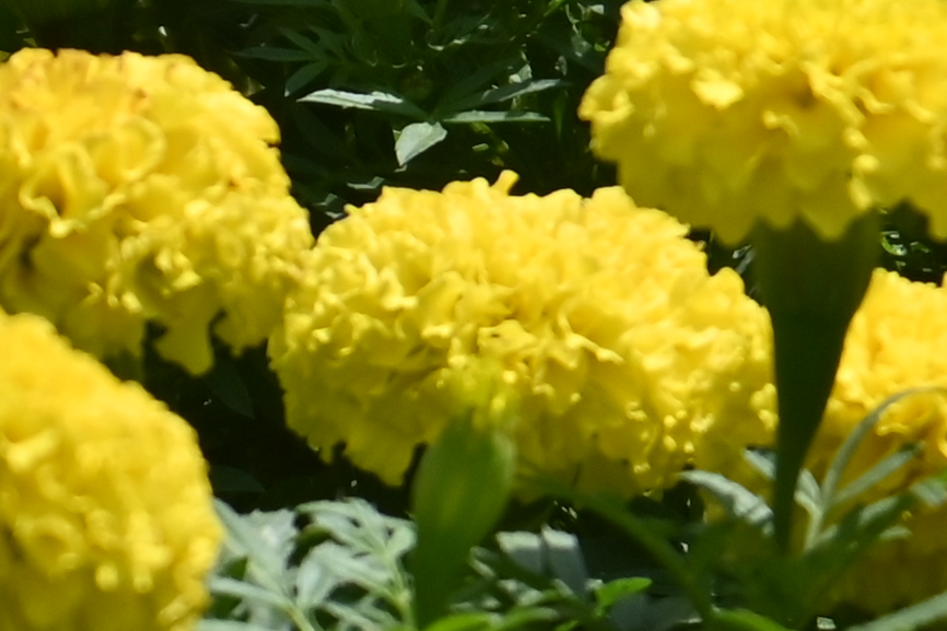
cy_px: -563
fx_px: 63433
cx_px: 89
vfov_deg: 0.6
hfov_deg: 0.9
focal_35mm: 2412
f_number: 6.3
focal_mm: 250
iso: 100
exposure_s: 1/1250
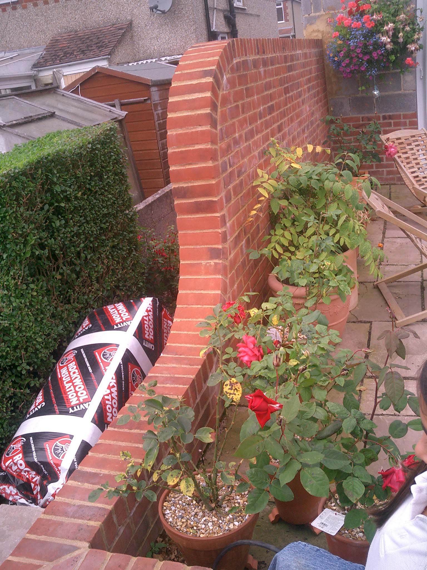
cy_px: 285
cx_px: 214
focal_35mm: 35
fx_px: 576
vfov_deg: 52.6
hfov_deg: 40.7
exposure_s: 1/320
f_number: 4.2
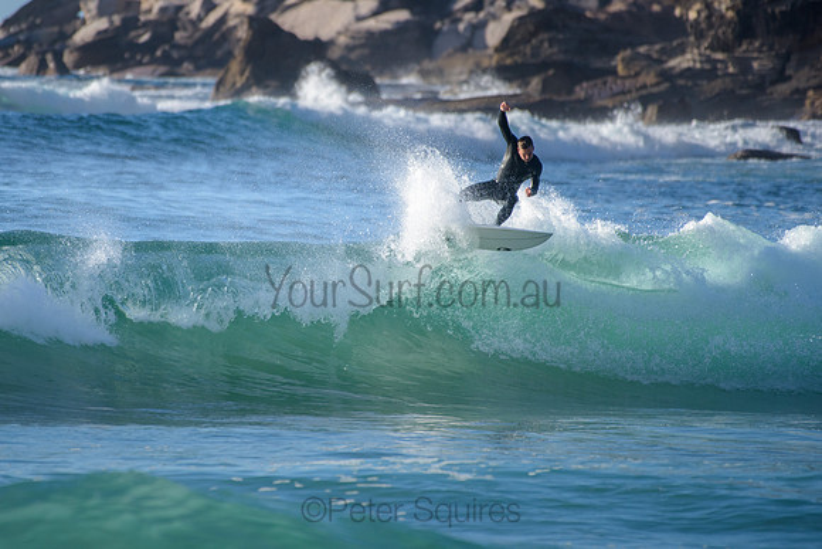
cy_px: 226
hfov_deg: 3.4
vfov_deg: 2.2
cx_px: 322
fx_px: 14007
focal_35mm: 613
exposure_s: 1/2000
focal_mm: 500
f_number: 5.6
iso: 560
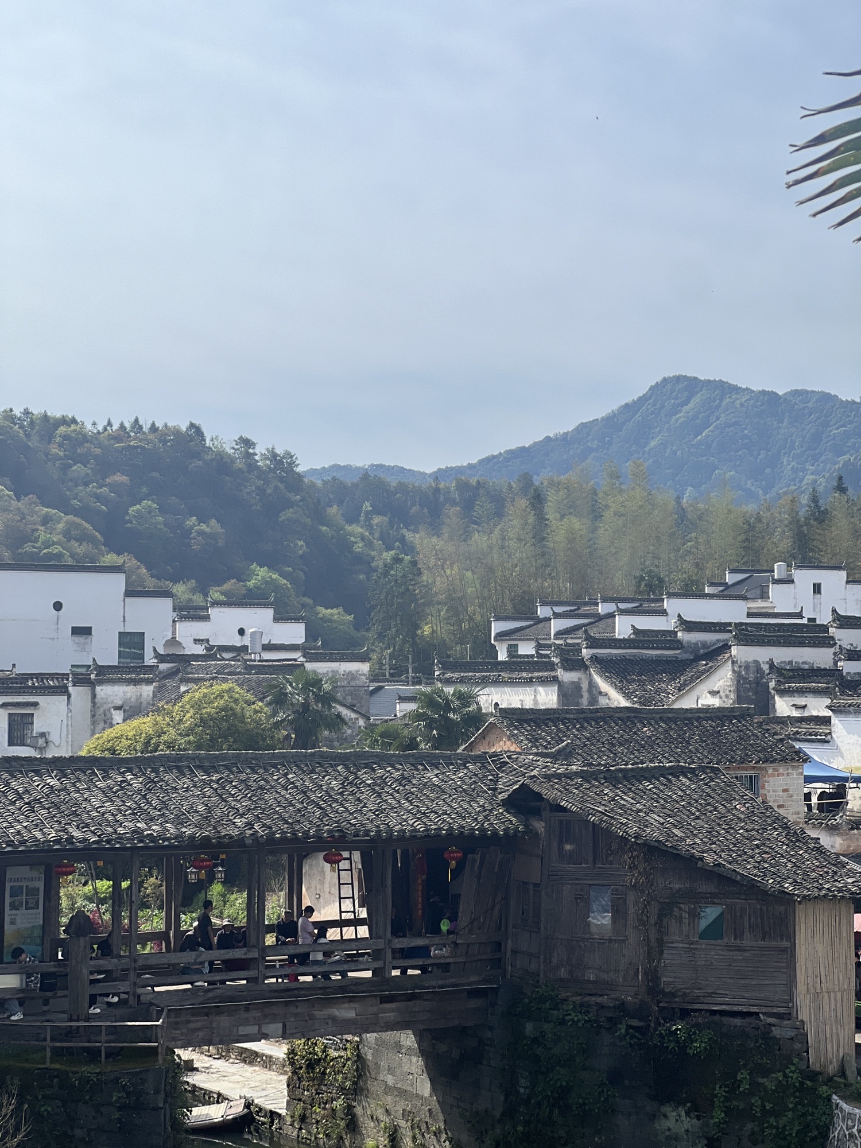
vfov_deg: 25.3
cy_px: 574
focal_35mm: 77
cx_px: 430
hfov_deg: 19.1
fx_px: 2554
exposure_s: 1/508
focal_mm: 9
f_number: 2.8
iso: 32
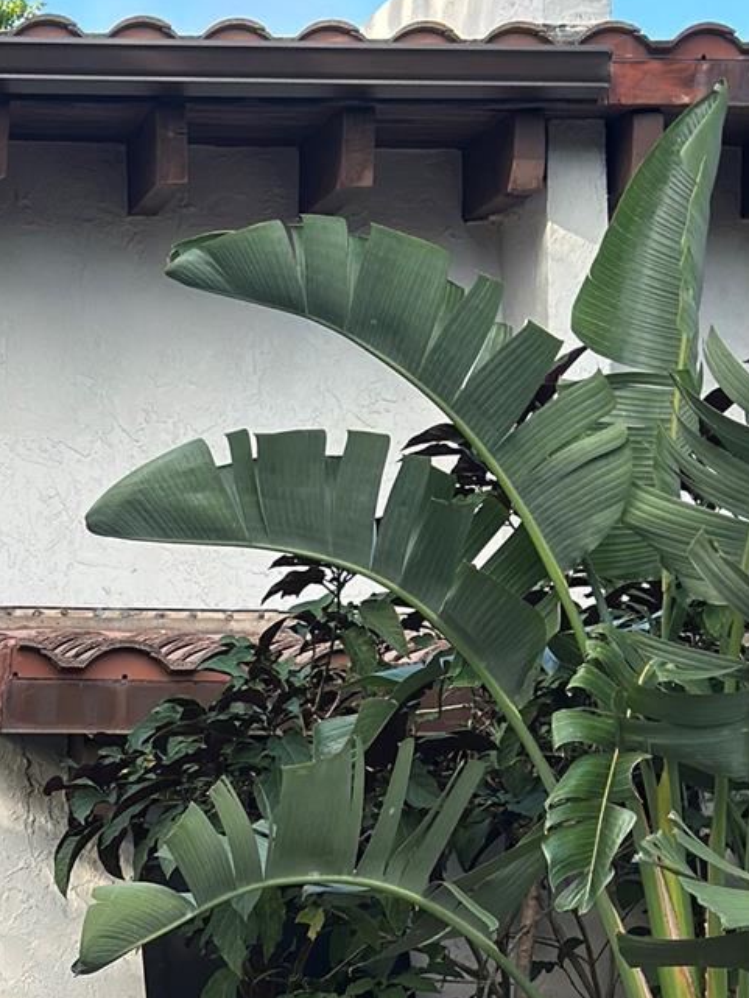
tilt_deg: +7.6
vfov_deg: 16.7
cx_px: -53
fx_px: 3317
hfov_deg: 12.7
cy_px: 1060
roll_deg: -0.7
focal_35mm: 115
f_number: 1.78
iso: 80
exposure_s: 1/623
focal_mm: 6.86
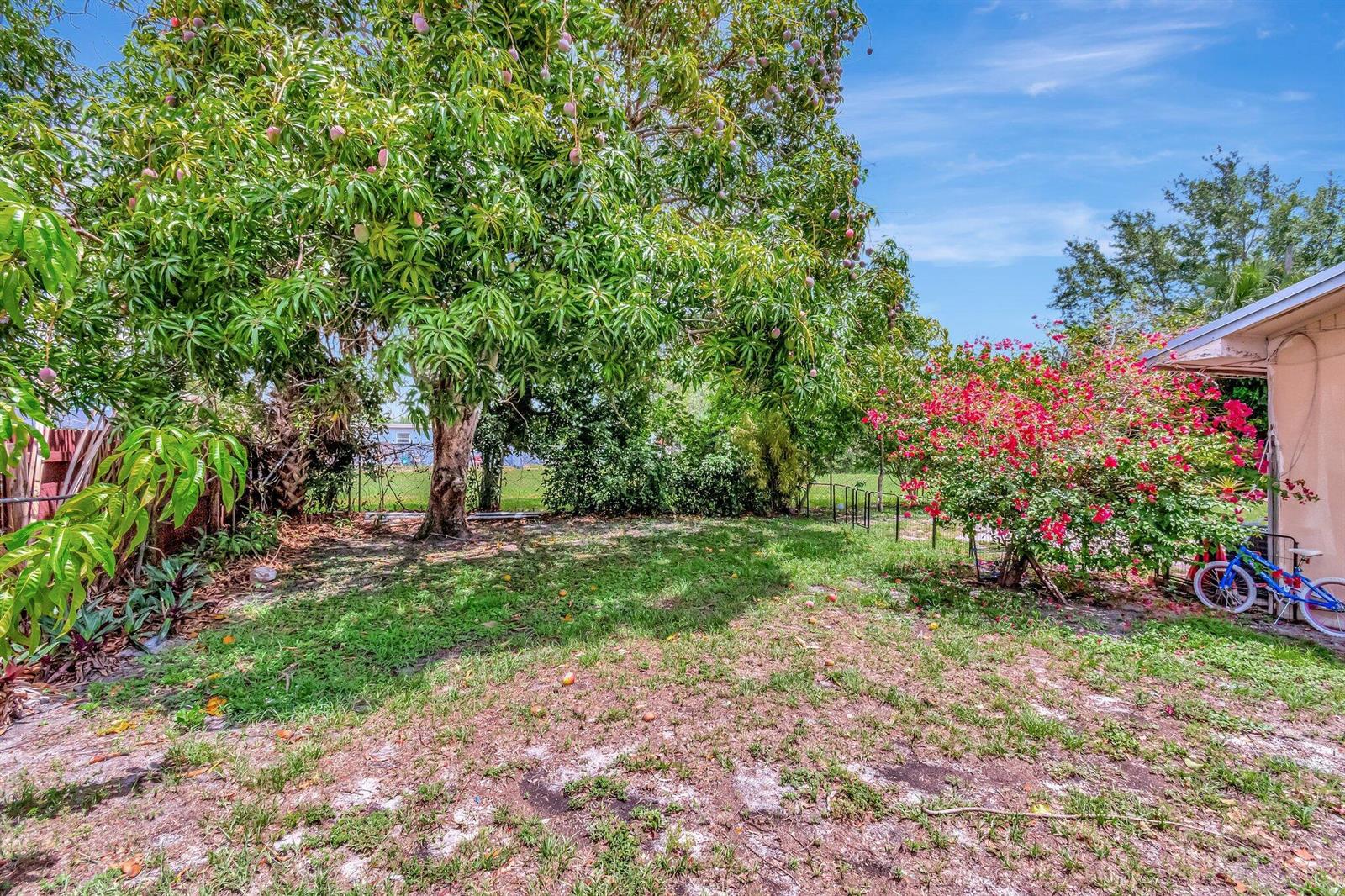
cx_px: 672
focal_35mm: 15
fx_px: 560
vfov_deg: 77.3
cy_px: 448
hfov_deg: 100.4
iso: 1100
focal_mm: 10
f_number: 8
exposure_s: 1/2500
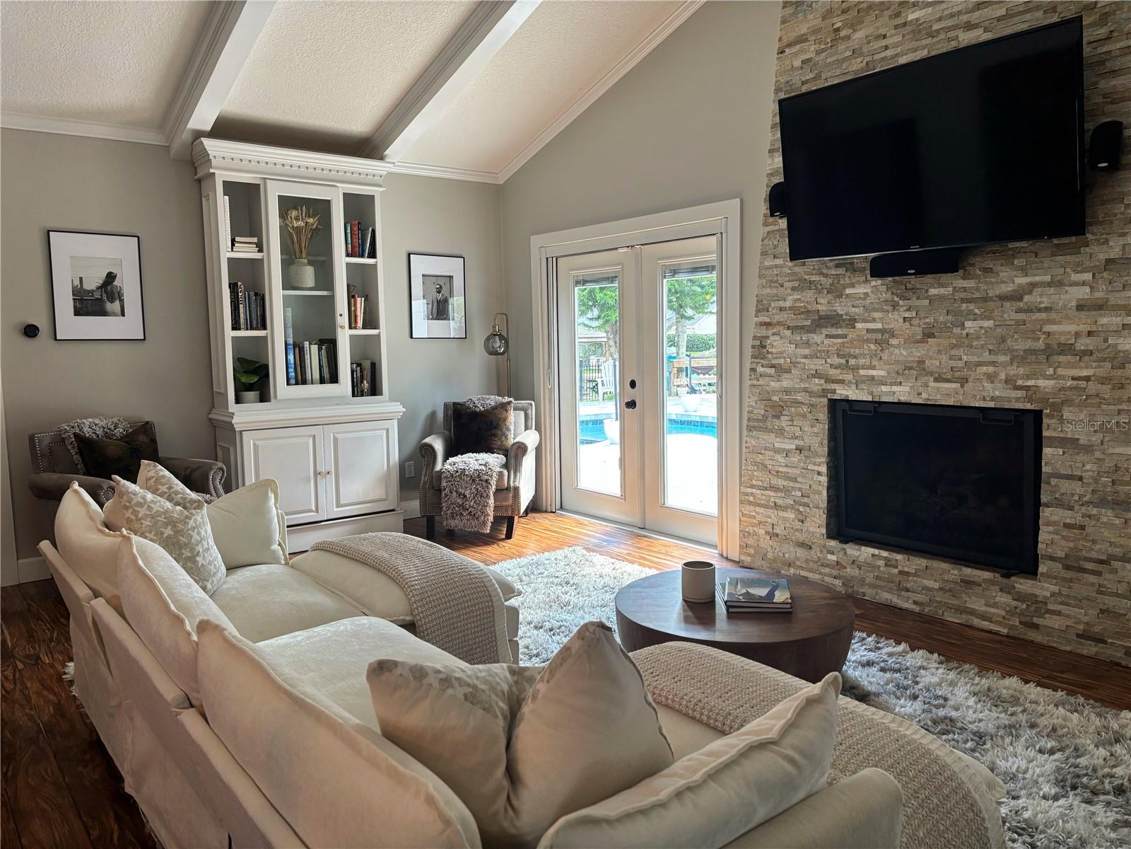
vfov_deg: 53.1
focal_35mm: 26
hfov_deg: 67.3
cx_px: 566
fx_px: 849
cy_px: 424
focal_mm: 5.96
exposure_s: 1/60
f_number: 1.6
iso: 160
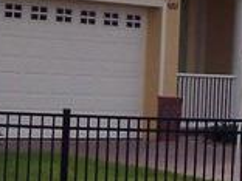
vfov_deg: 5.9
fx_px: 1741
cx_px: 275
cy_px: -124
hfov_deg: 7.9
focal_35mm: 249
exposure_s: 1/1000
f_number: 4.8
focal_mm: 8
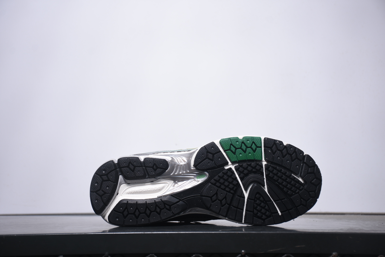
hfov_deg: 24.2
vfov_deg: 16.3
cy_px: 128
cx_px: 192
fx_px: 898
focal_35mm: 84
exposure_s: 1/20
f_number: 5.6
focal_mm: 56
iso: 100
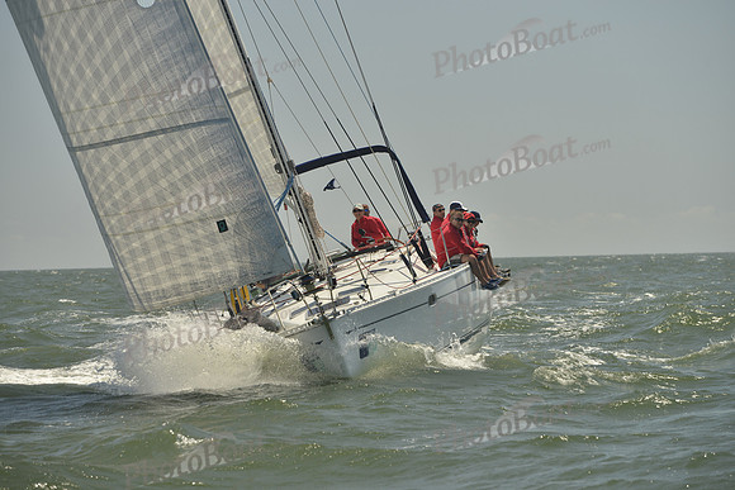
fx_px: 3165
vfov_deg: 8.9
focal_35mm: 155
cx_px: 368
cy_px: 245
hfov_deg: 13.2
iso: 280
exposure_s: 1/1000
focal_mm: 155
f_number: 8
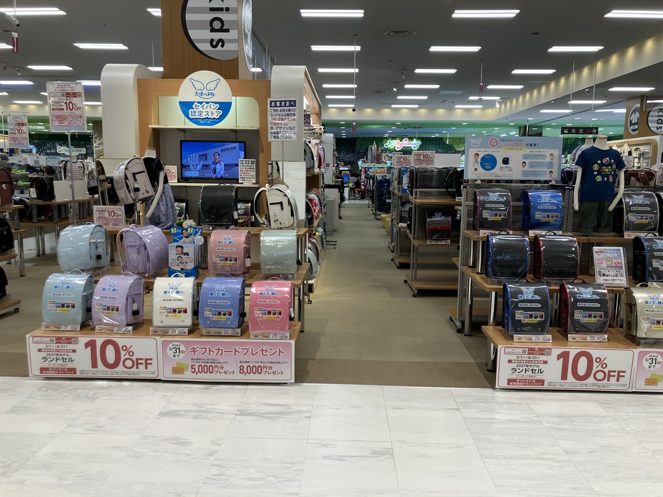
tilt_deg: -8.0
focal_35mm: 28
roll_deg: -0.6
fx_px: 536
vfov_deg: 49.7
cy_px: 248
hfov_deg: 63.4
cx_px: 332
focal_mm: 3.99
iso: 50
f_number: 1.8
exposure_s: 1/100
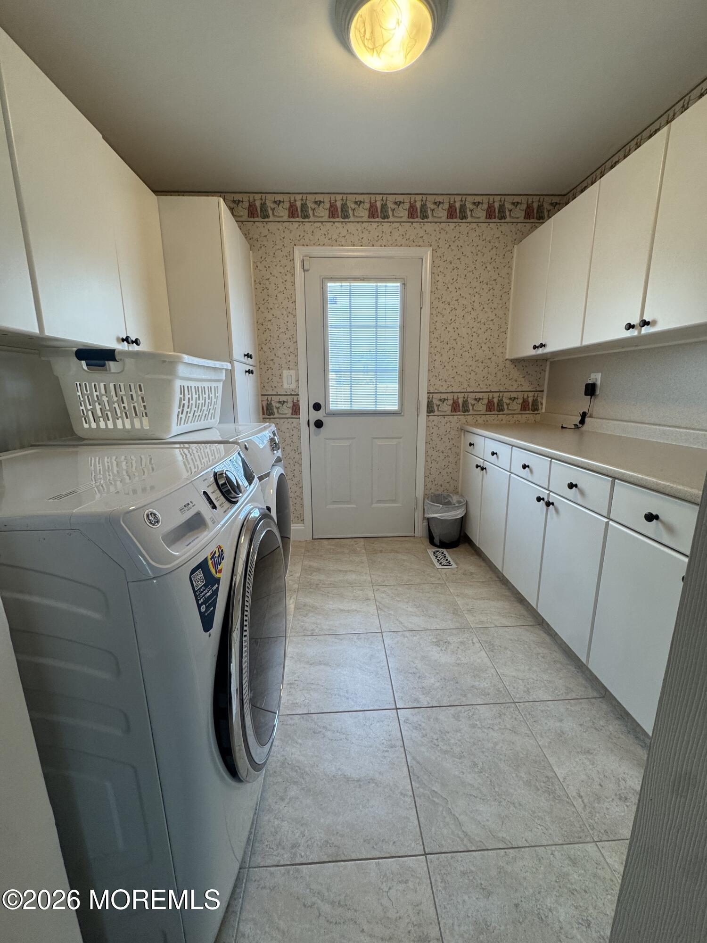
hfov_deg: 85.7
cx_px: 354
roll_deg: +1.2
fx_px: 381
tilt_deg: -12.5
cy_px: 472
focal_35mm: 14
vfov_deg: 102.1
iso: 160
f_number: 2.2
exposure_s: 1/120
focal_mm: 2.22
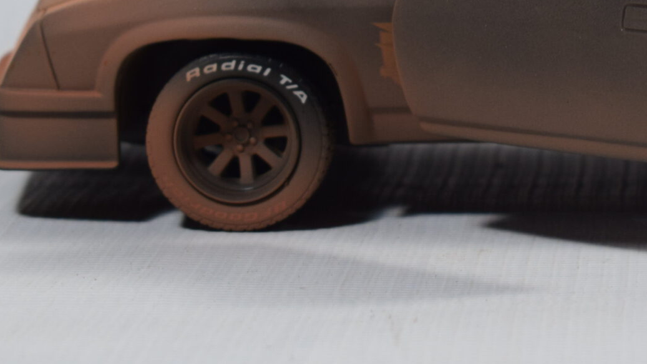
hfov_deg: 11.0
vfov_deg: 6.2
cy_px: -125
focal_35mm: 194
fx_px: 3328
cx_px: 666
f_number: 8
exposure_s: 1/50
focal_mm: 50
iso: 400
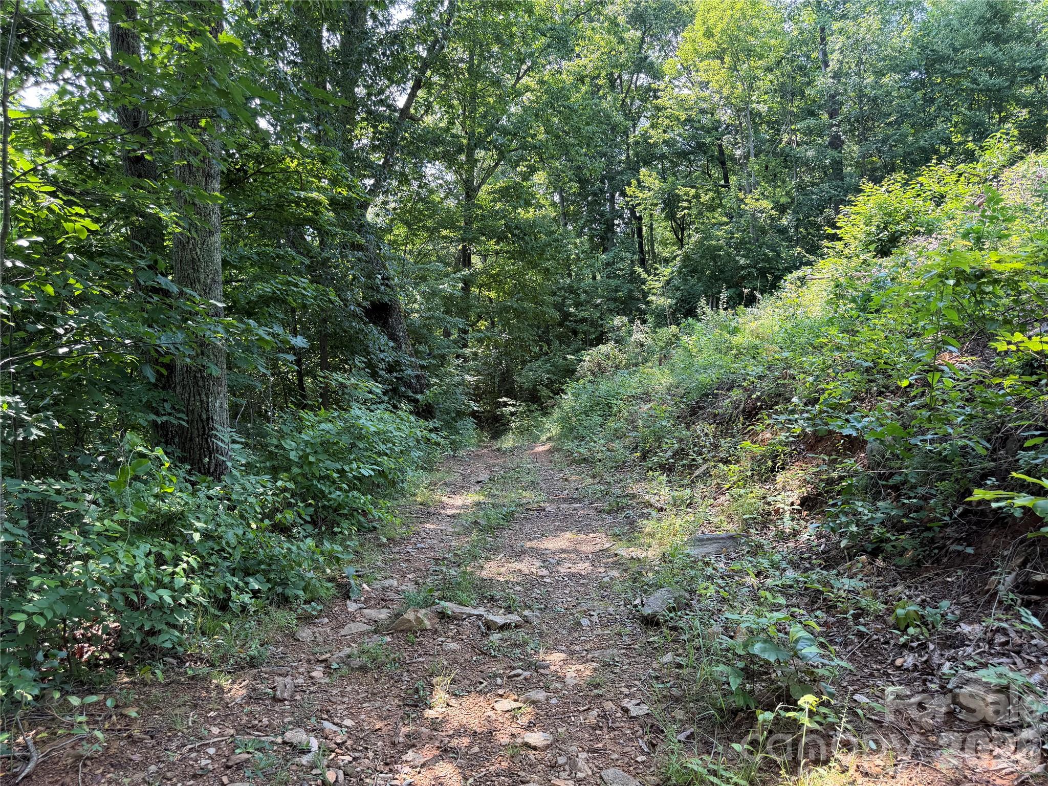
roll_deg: +0.6
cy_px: 393
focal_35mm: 24
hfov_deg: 71.6
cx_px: 524
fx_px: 727
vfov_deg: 56.8
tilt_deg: -5.9
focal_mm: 6.76
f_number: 1.78
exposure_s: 1/215
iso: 64
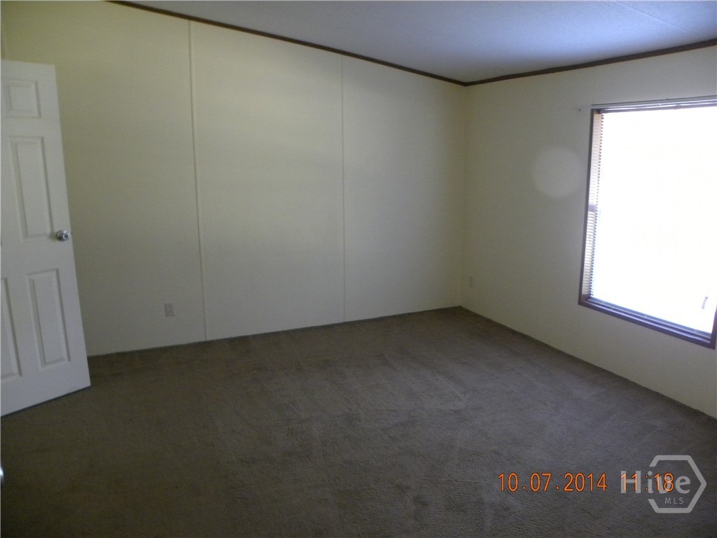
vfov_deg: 53.1
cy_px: 269
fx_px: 539
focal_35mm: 26
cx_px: 358
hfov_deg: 67.3
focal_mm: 4.6
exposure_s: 1/24.5
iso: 400
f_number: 2.8
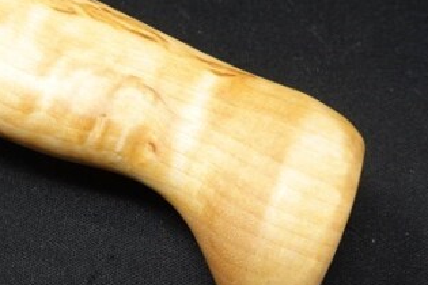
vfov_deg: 21.5
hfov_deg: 30.7
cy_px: 115
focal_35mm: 63
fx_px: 749
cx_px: 57
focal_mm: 11.52
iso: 1250
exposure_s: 1/40
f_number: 8
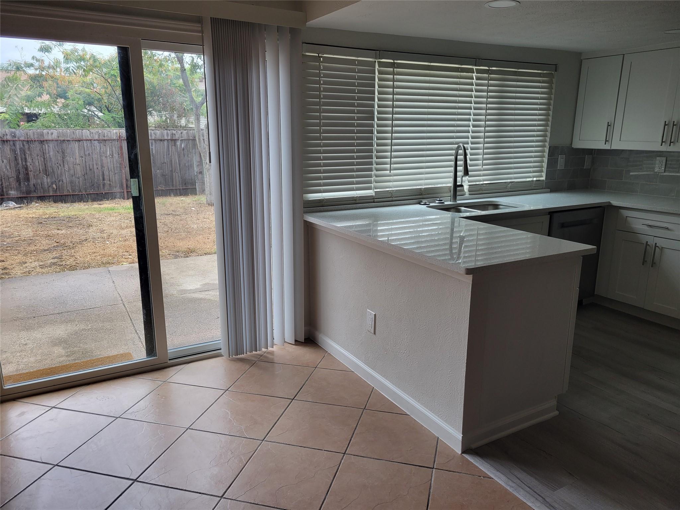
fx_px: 511
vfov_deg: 53.1
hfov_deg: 67.3
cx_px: 340
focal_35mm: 26
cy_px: 255
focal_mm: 5.4
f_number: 1.8
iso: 40
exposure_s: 1/126
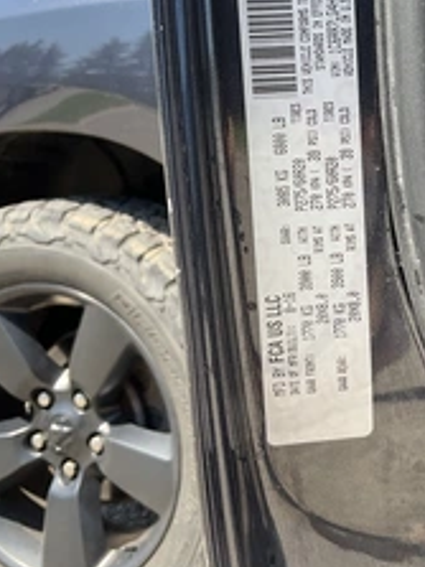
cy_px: 196
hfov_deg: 27.2
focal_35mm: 52
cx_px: 369
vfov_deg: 36.5
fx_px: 852
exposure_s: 1/260
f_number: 1.8
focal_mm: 3
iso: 25
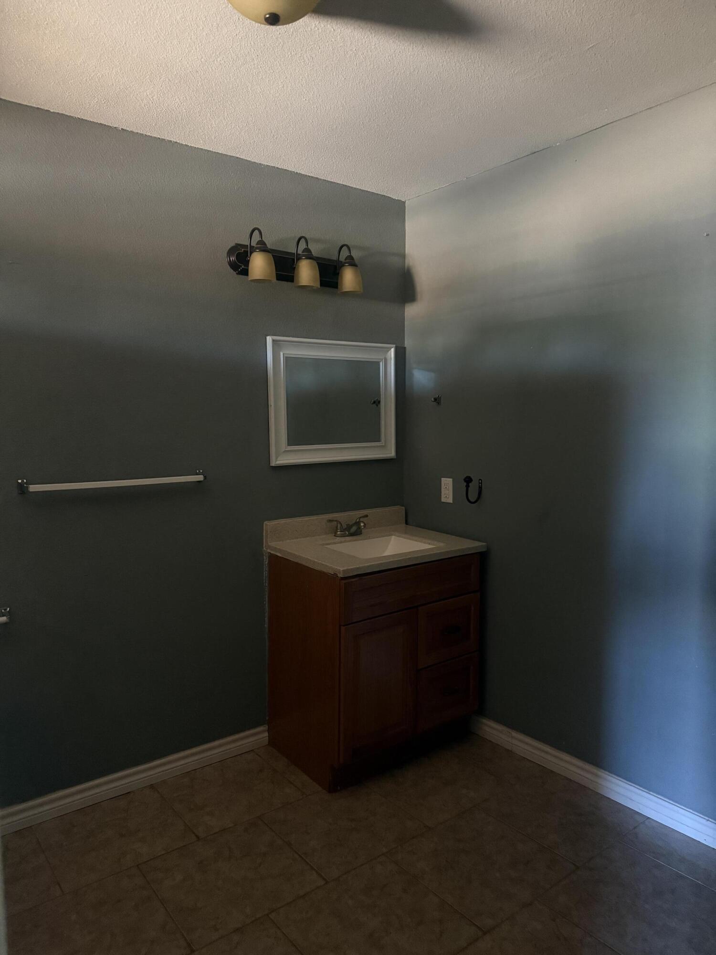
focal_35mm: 24
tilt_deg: -4.0
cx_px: 358
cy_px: 478
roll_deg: +0.8
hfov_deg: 56.8
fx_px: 662
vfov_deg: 71.6
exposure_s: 1/30
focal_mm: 6.76
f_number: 1.78
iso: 1600
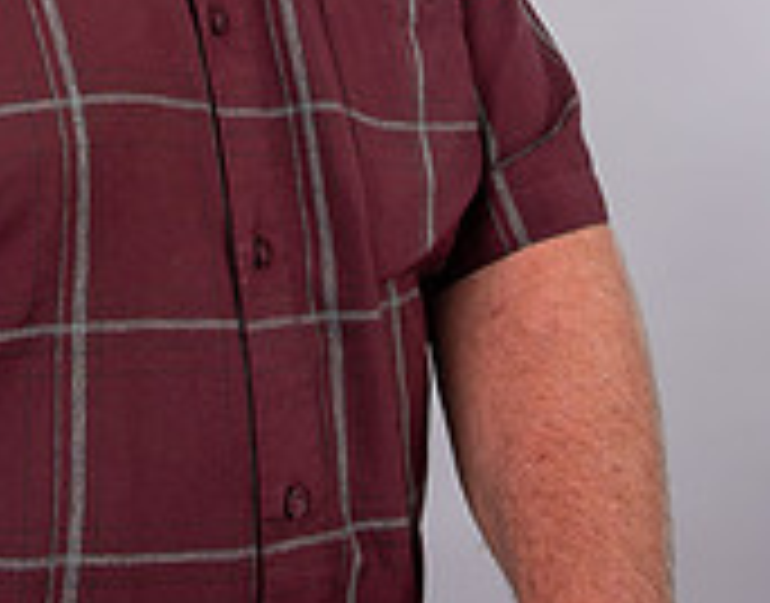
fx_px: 2193
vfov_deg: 14.3
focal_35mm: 97
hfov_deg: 19.8
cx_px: 193
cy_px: -378
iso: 125
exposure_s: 1/250
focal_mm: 26
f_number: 9
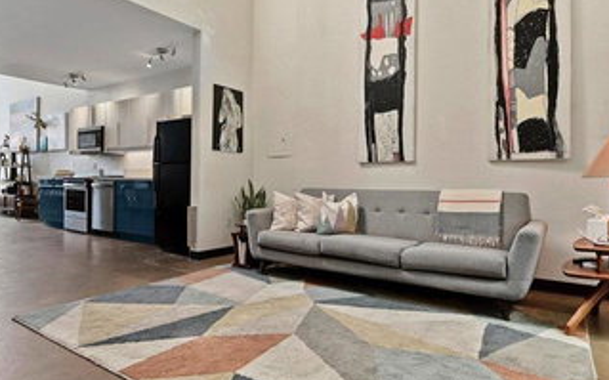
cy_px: 176
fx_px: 382
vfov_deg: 52.9
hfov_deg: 76.8
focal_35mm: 23
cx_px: 262
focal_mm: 10
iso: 200
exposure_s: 1/4
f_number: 7.1
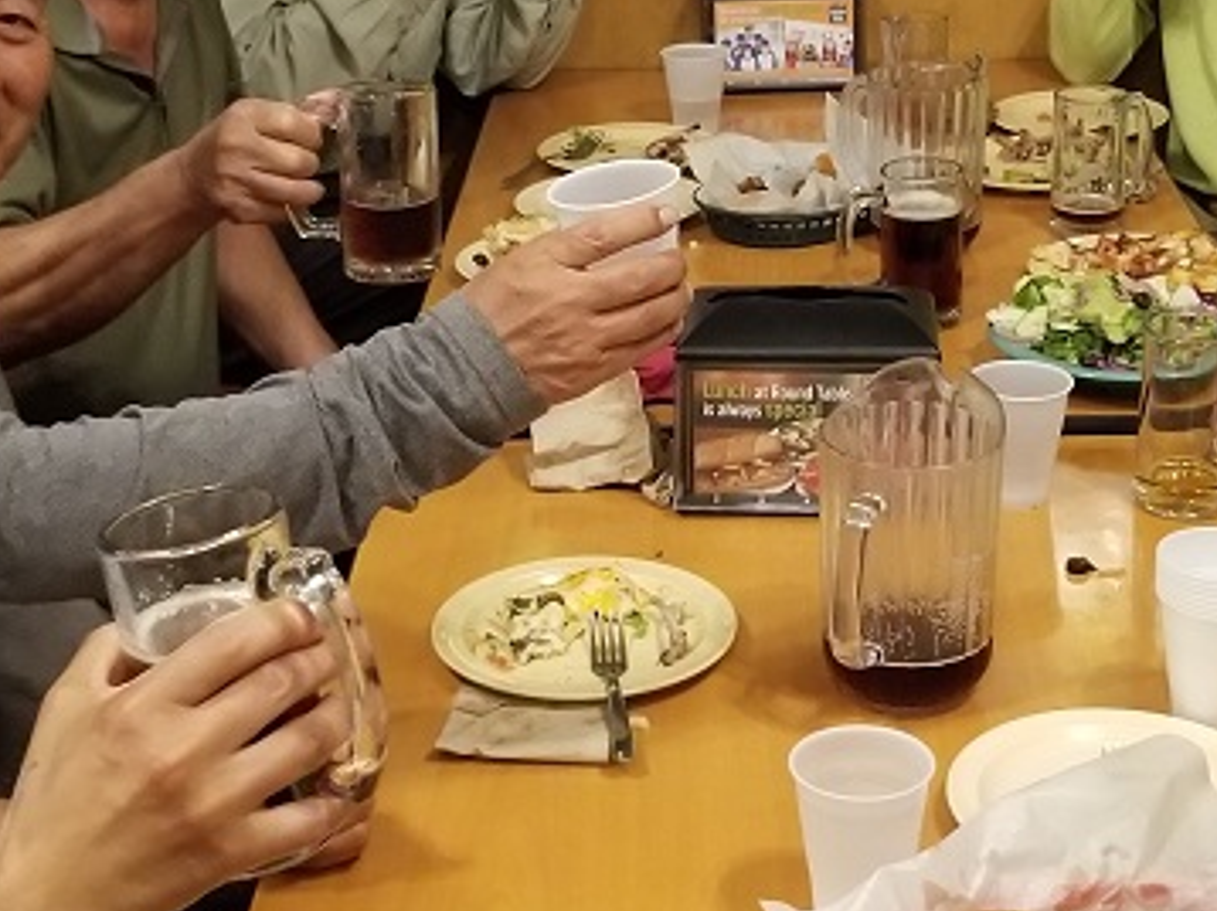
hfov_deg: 28.2
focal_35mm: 69
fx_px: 2424
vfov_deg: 21.2
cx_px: 673
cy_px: 299
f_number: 1.7
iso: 640
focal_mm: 4.3
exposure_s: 1/60
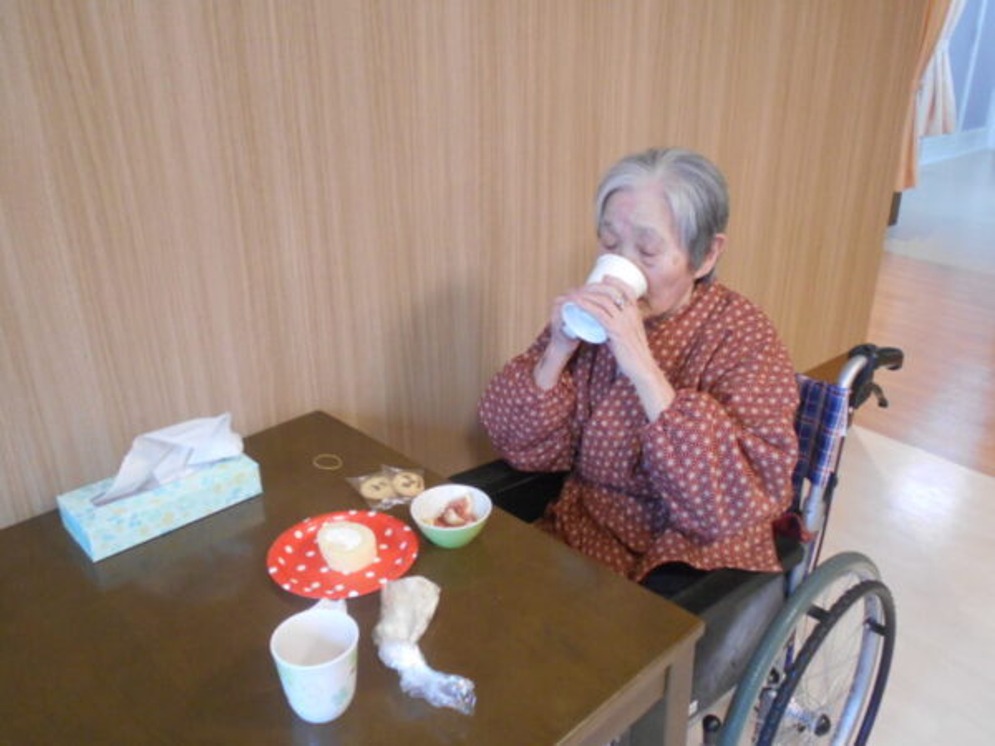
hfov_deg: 60.0
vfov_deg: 46.8
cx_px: 498
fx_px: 862
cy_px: 373
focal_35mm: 30
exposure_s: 1/30
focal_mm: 5.1
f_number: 3.4
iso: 400
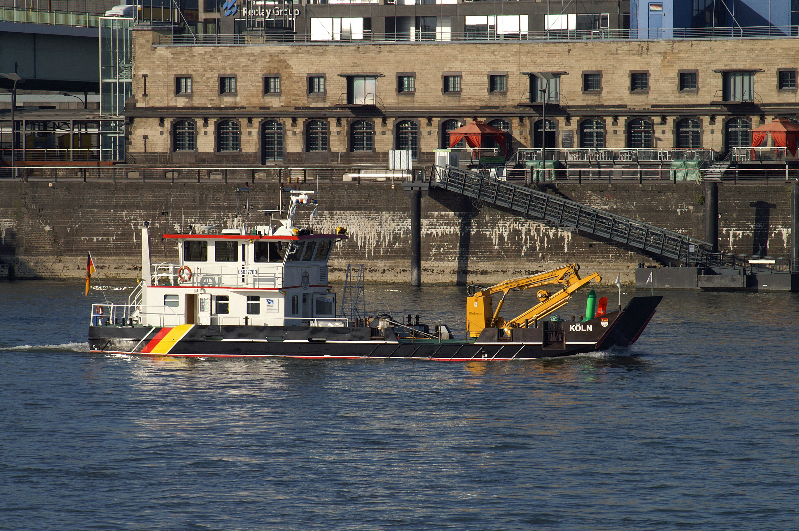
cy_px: 266
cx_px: 400
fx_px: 5987
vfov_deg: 5.1
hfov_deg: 7.6
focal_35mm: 270
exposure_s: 1/300
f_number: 11
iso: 100
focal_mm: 180
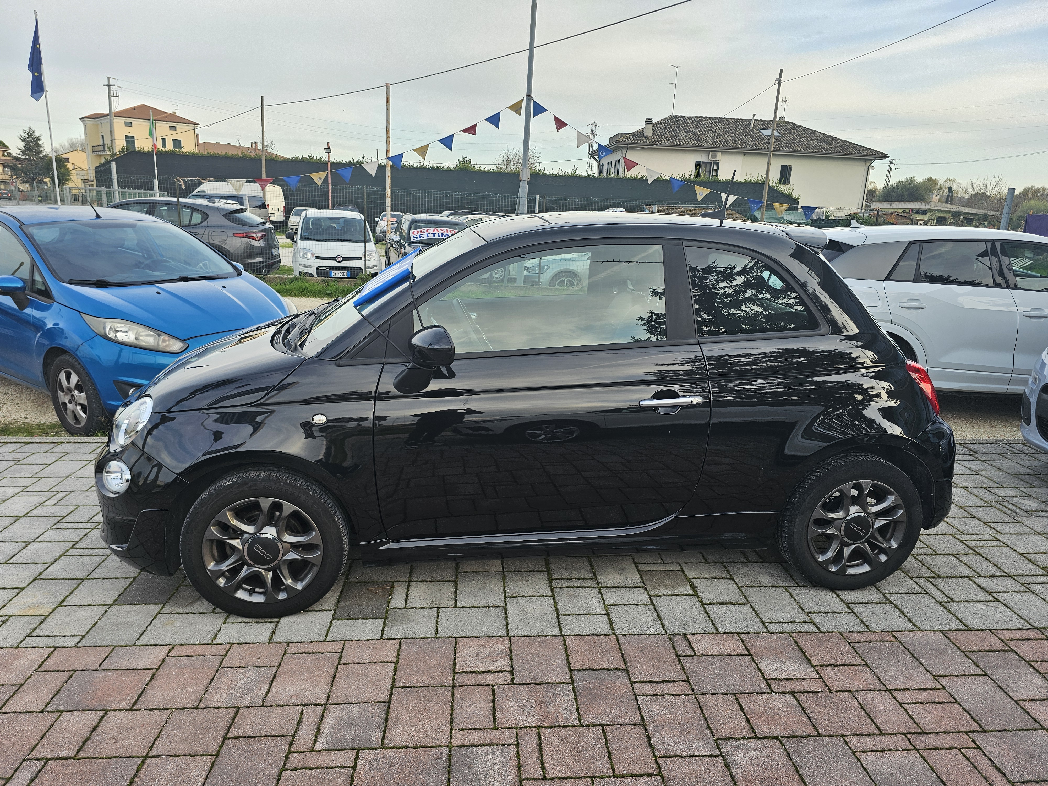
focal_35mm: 23
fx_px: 696
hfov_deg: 73.9
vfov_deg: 58.9
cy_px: 393
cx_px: 524
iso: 16
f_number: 1.7
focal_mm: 6.3
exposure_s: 1/100
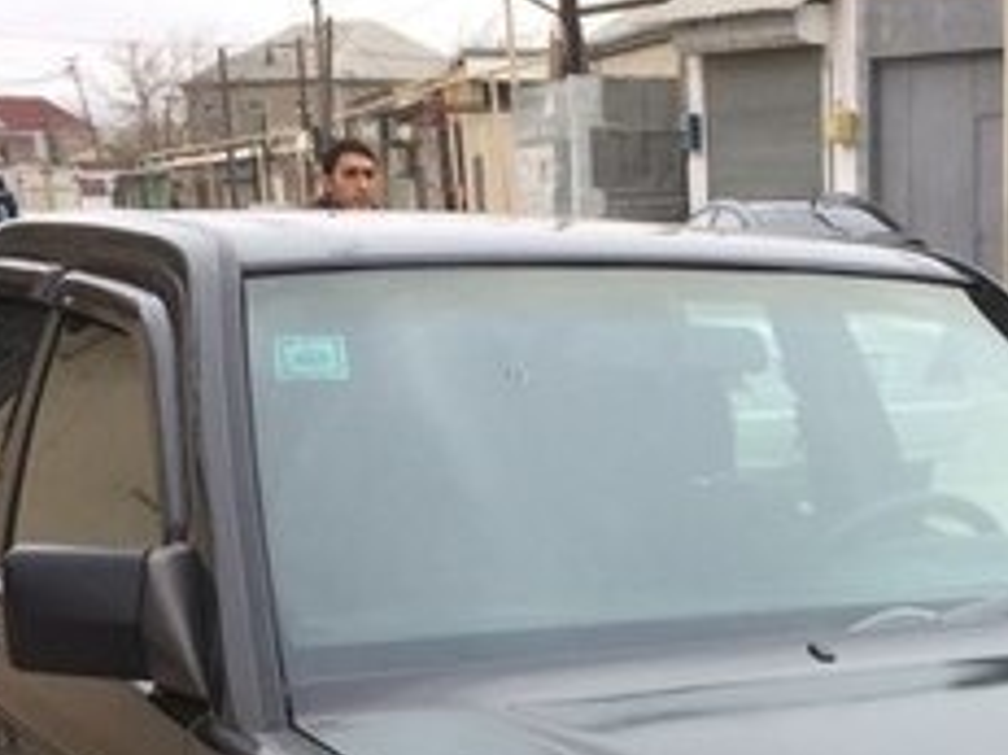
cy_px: 1023
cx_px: 921
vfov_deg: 16.6
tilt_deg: -20.9
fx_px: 2416
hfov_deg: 22.9
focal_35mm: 83
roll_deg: +2.0
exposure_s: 1/302
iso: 32
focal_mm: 4.15
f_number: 2.2
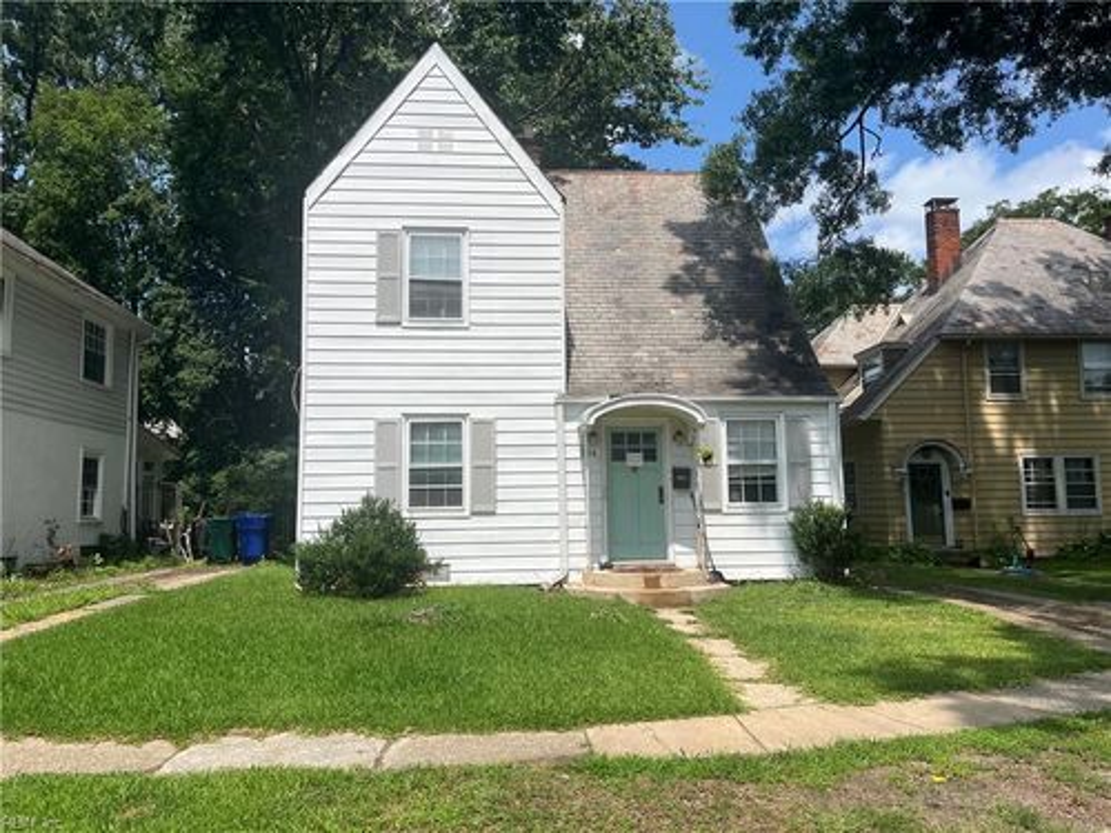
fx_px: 834
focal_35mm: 26
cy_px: 416
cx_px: 556
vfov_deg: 53.1
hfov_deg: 67.3
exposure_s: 1/4651
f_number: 1.6
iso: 50
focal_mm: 5.1
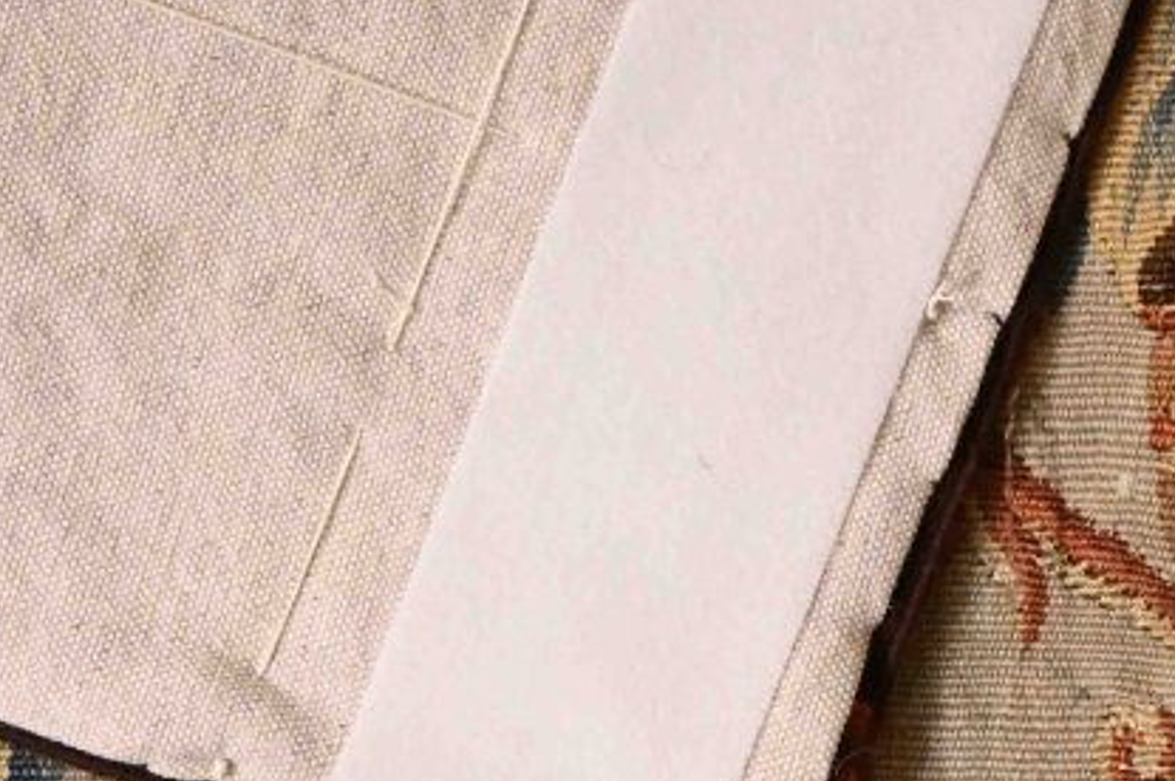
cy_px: 597
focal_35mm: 137
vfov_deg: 10.0
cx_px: 988
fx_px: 4459
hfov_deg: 14.9
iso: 2800
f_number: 5
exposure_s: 1/160
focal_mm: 31.5
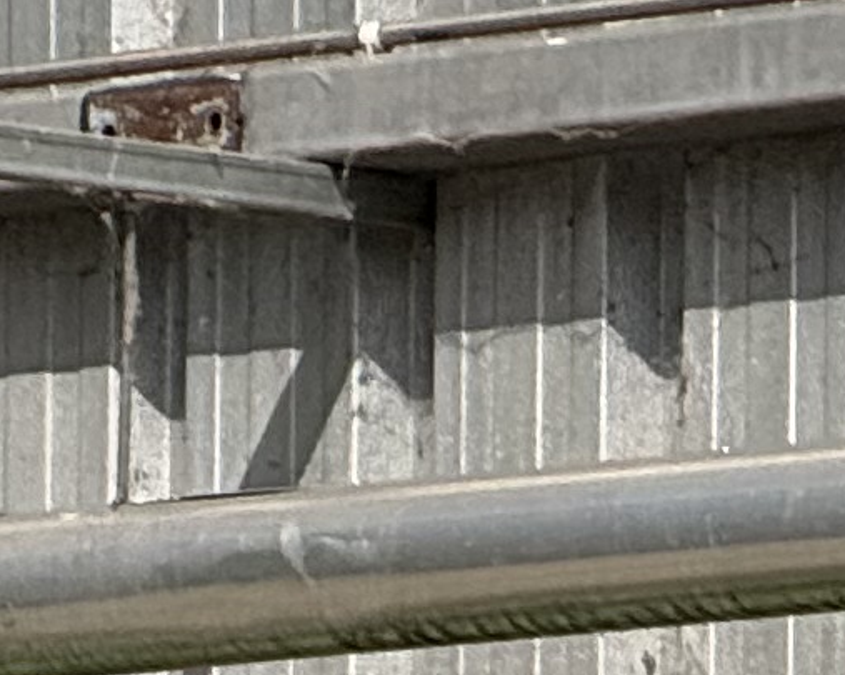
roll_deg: -0.6
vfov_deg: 1.6
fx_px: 23295
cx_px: -1883
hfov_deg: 2.1
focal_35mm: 932
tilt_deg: +1.9
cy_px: 2247
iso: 50
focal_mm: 15.66
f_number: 2.8
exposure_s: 1/1689
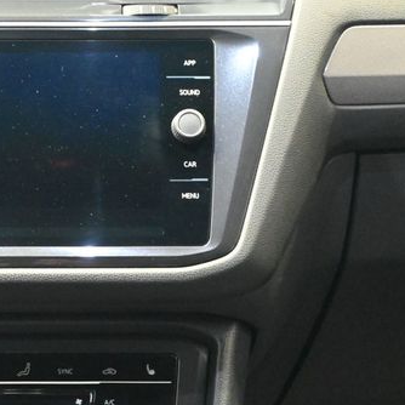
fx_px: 1454
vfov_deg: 15.9
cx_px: 32
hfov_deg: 15.7
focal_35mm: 110
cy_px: 218
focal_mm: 45
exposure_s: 1/13
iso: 12800
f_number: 6
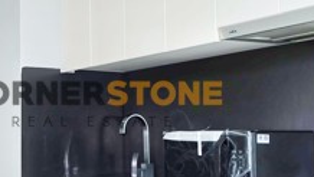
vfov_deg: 16.8
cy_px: 104
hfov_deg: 28.5
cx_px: 52
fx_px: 600
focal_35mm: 72
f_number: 3.5
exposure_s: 1/120
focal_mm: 16.7
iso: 200
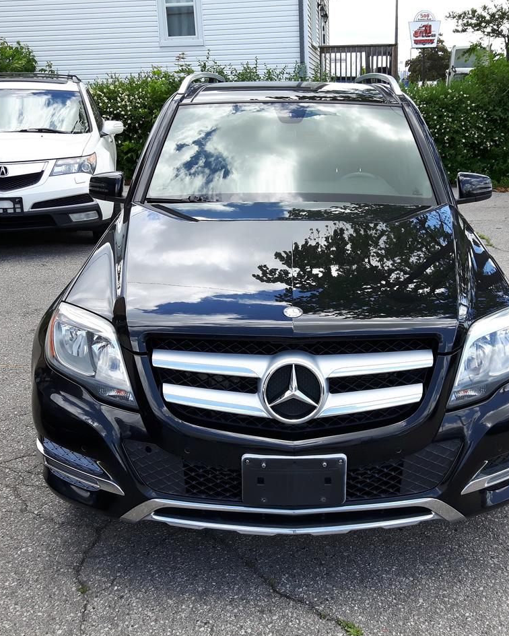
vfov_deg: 44.8
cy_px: 320
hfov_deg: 36.4
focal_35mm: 41
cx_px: 292
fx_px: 772
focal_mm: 3.7
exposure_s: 1/395
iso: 40
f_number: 1.9
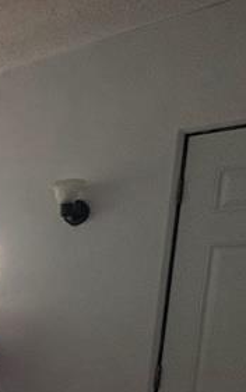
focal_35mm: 54
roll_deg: -1.9
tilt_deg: -4.6
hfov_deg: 16.2
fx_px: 578
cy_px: 335
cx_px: -289
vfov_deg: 35.8
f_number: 2.2
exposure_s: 1/99
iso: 160
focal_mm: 2.22
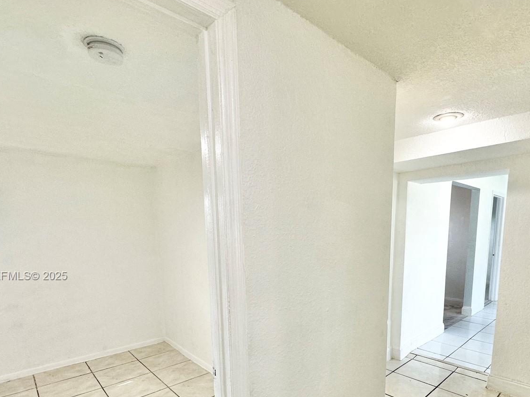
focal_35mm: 20
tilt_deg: -9.6
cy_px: 276
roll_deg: +0.2
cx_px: 298
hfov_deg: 81.4
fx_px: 306
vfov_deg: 63.6
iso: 125
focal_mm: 2.22
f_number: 2.2
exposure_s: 1/120
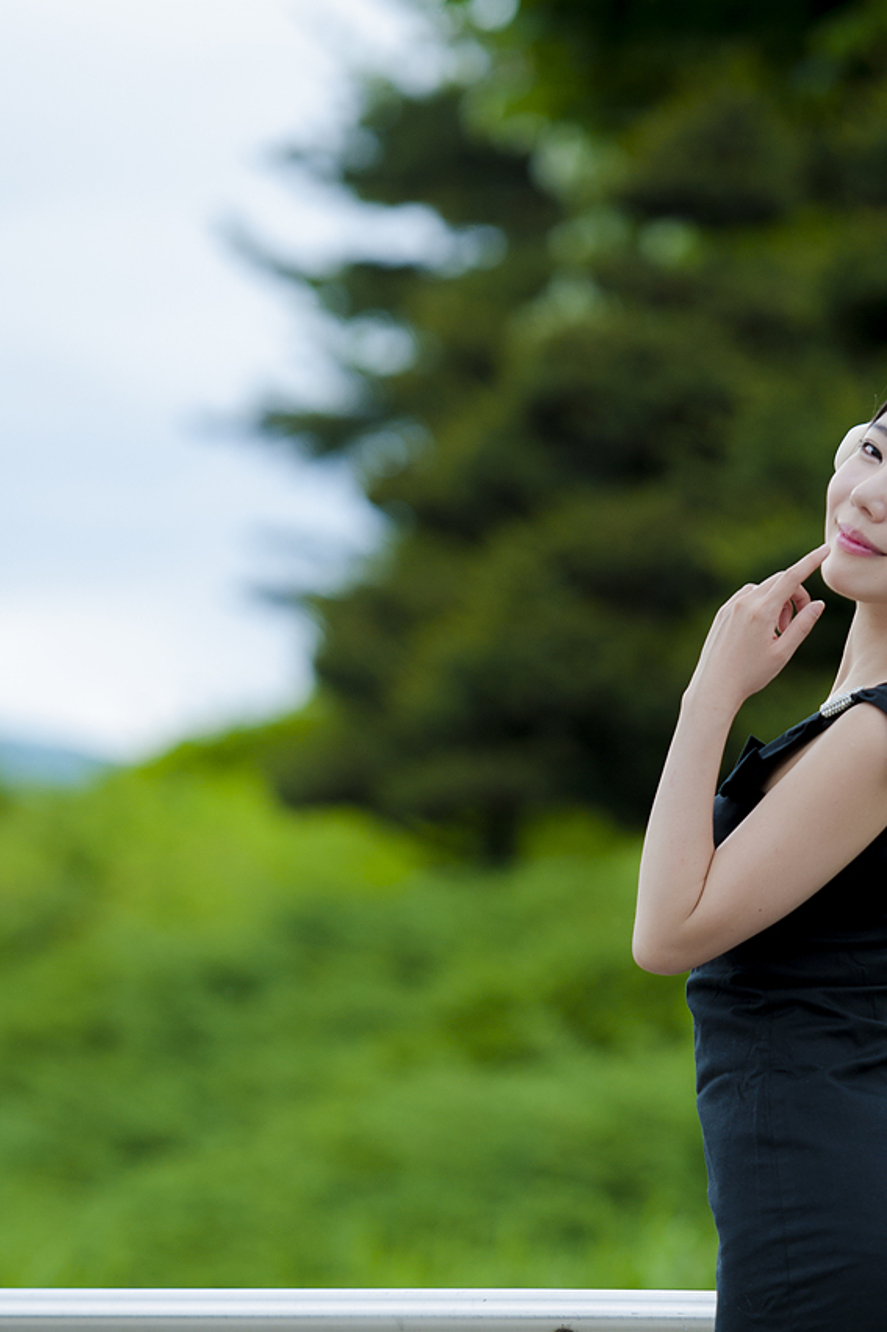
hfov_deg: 5.2
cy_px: 1146
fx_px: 9731
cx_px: 747
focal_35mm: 263
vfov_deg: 7.8
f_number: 3.2
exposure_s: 1/500
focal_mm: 140
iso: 200
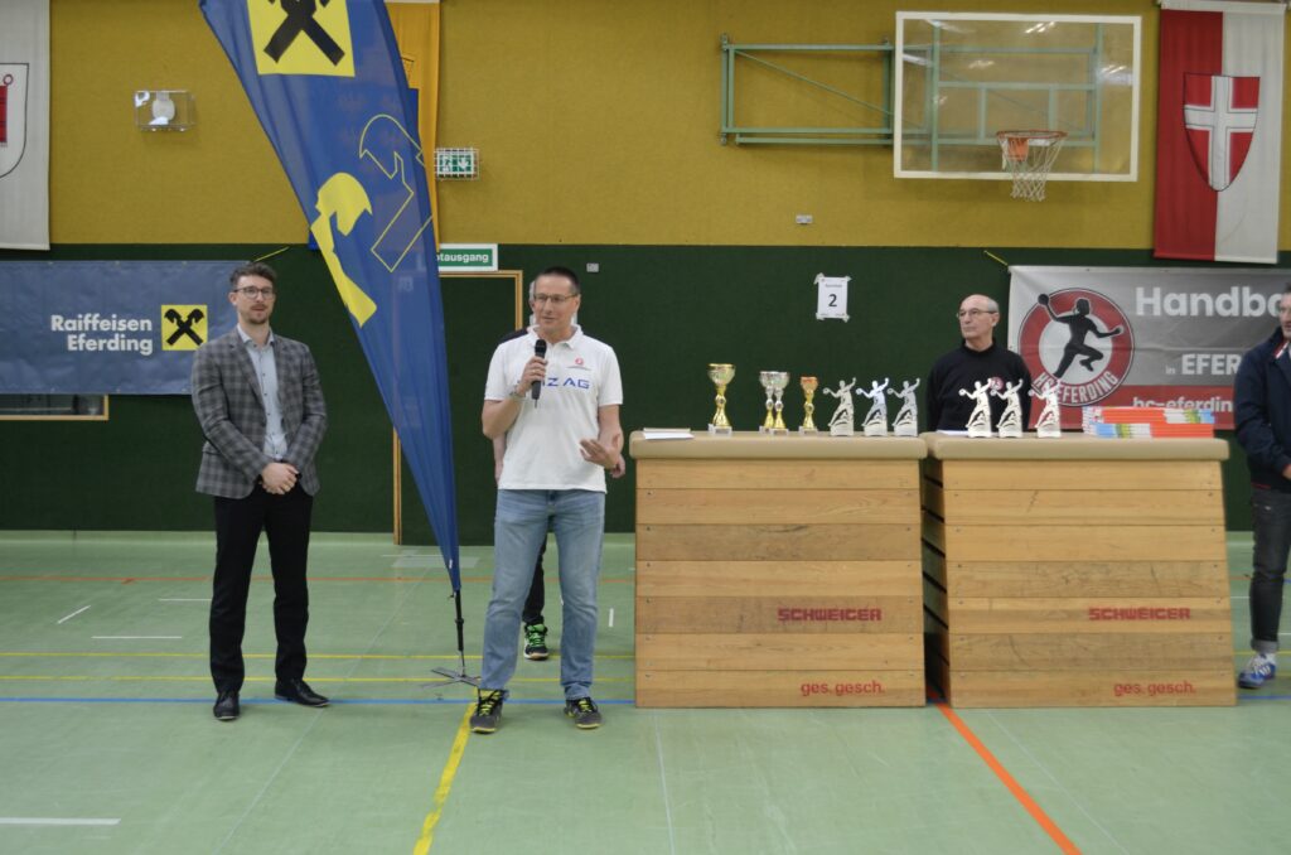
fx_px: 1288
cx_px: 646
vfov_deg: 36.7
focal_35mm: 36
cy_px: 428
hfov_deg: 53.2
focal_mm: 24
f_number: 5
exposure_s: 1/100
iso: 400
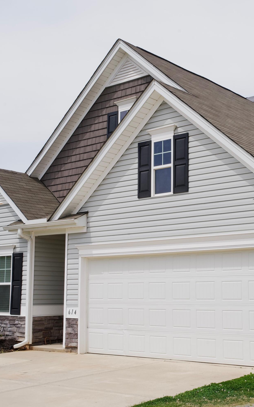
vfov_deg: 37.5
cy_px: 205
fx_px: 598
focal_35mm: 54
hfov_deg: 23.5
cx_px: 218
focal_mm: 35
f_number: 16
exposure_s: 1/320
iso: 640
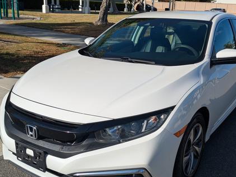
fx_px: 205
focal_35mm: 30
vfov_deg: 46.6
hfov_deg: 59.8
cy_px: 105
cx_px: 132
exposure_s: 1/2632
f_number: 1.89
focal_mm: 5.43
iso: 42
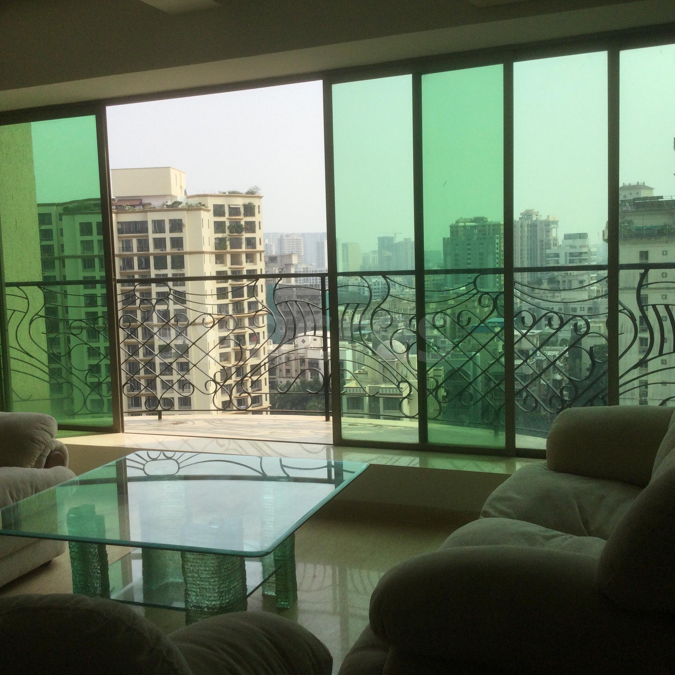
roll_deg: +1.8
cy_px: 332
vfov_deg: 43.9
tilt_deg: -6.3
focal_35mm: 38
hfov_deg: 43.8
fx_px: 838
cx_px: 301
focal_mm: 3.3
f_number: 2.4
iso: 25
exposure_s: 1/1199
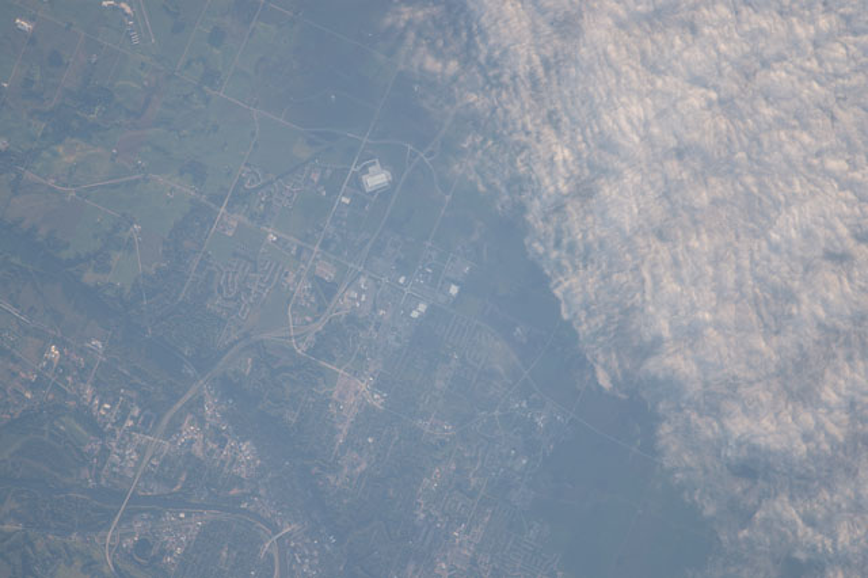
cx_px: 434
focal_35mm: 1150
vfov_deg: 1.2
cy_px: 289
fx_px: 27712
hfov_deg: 1.8
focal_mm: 1150
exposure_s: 1/250
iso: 400
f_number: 8
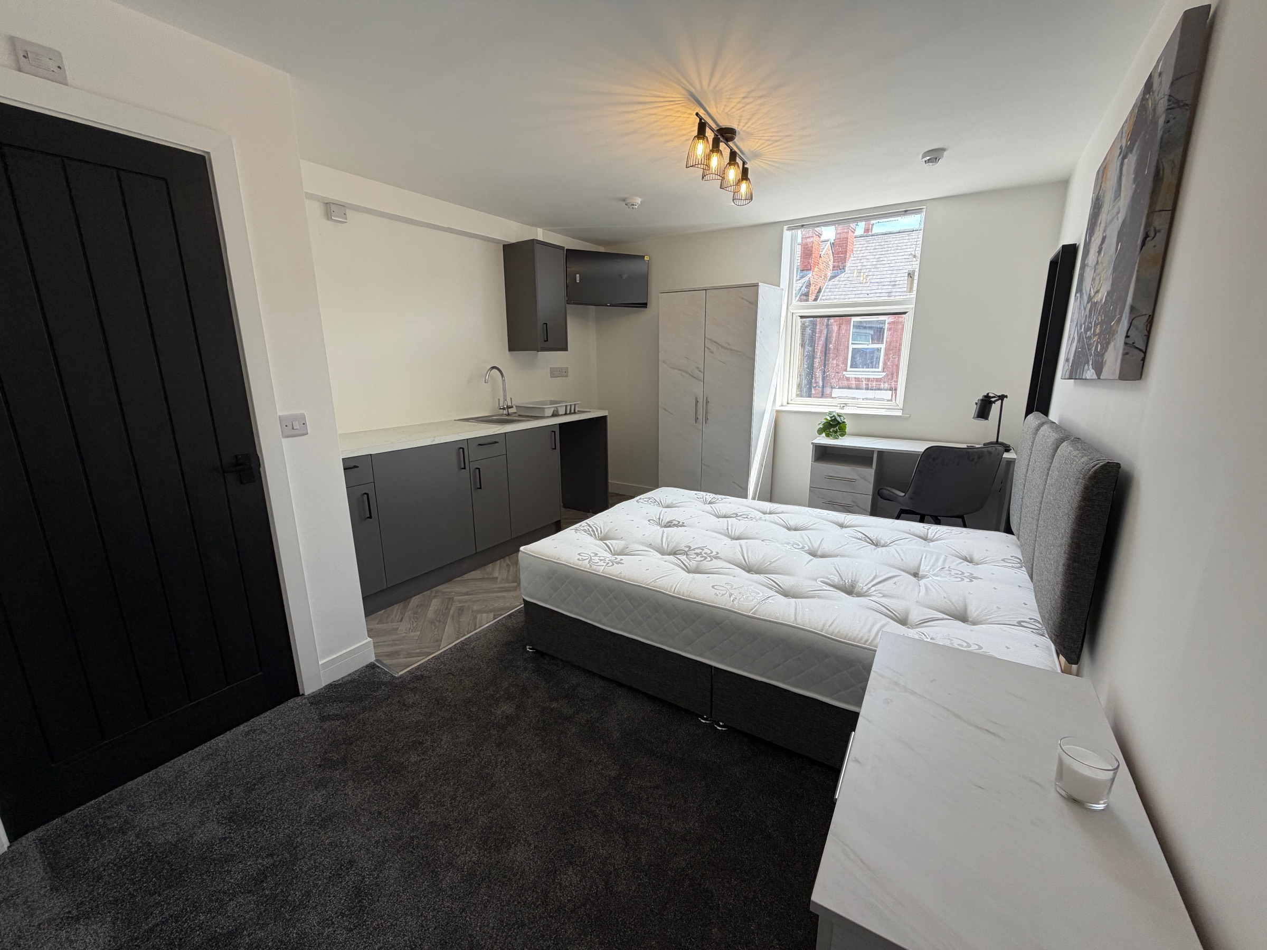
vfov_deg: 85.7
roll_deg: +1.0
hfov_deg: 102.1
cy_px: 475
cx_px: 634
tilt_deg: -13.5
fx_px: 512
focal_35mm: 14
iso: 64
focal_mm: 2.22
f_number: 2.2
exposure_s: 1/121
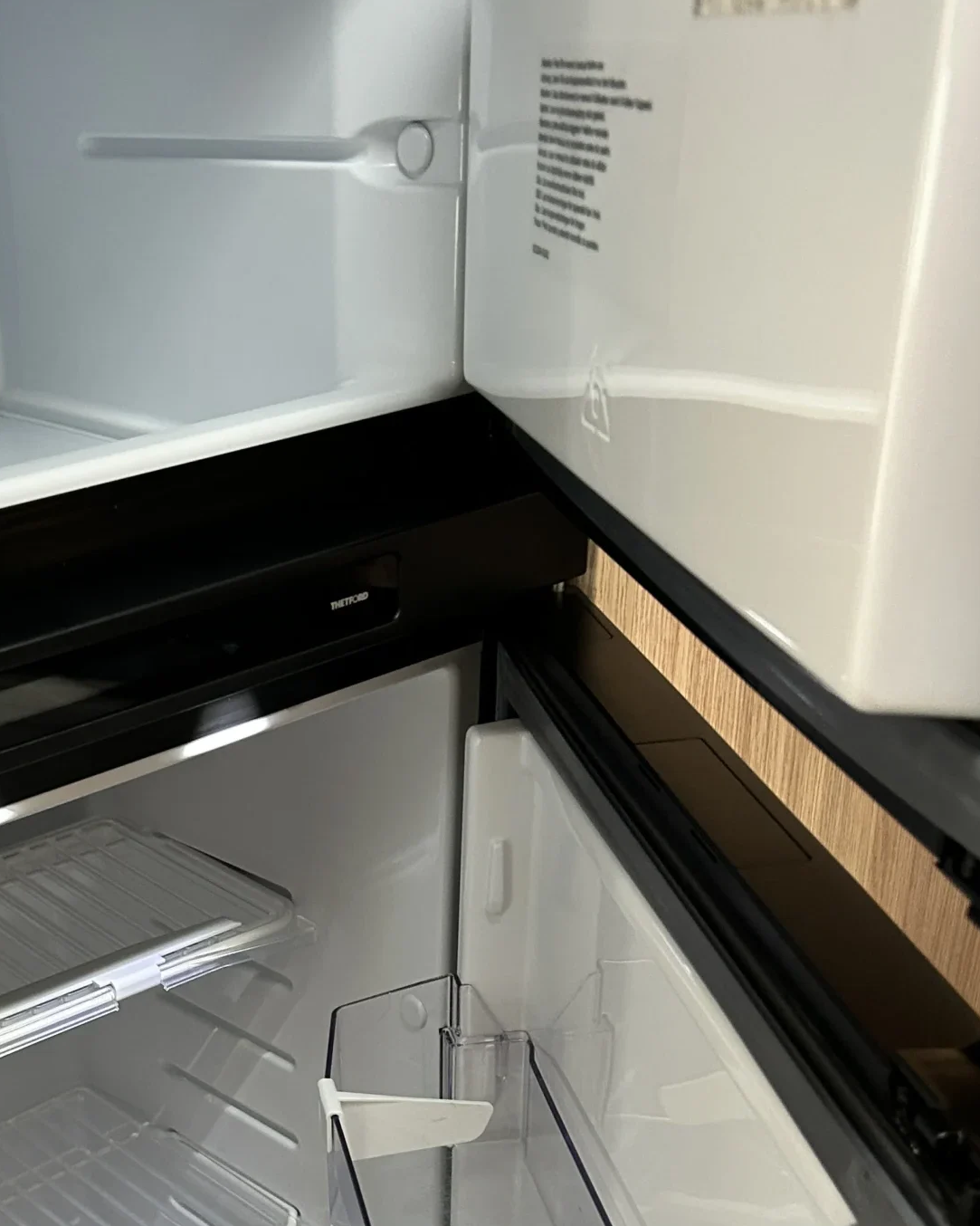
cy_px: 1006
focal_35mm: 48
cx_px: 142
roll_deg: +1.8
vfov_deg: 37.2
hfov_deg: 30.4
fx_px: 1740
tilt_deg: -27.8
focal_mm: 5.7
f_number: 1.5
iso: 250
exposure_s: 1/59
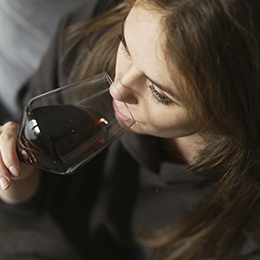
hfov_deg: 19.9
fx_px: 739
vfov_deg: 19.9
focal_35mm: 87
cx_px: 113
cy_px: 150
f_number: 1.8
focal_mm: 50
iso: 320
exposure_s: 1/250
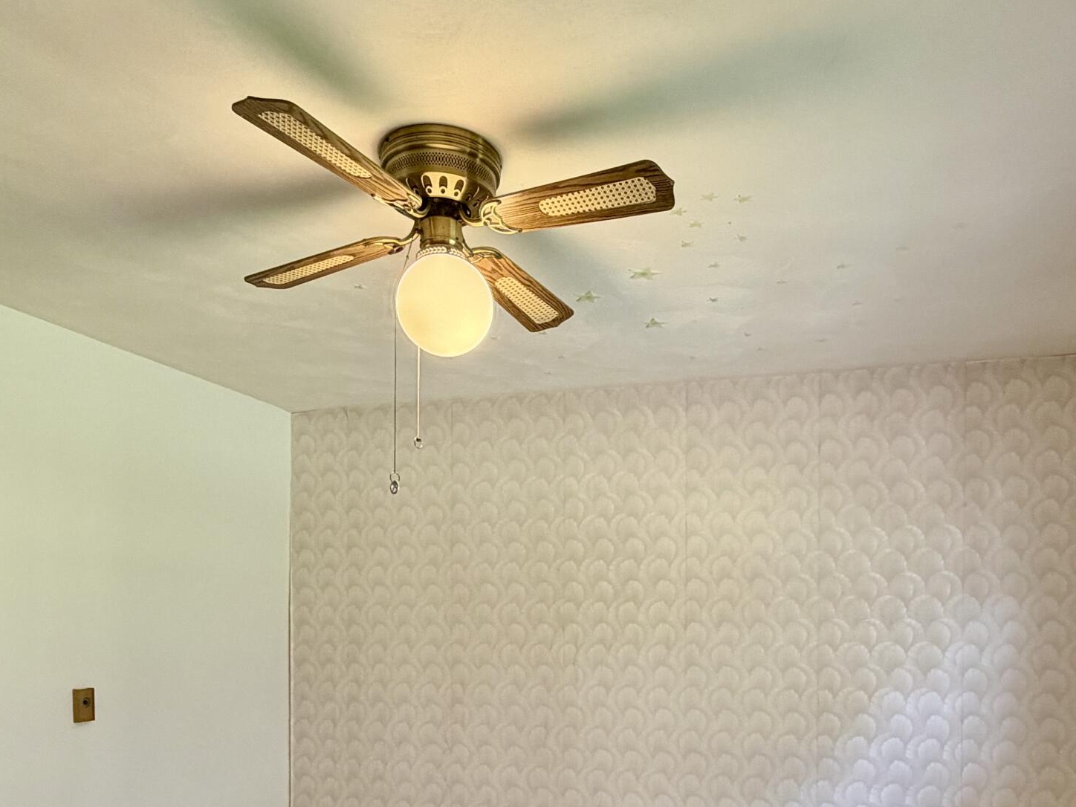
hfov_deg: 61.4
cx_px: 608
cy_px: 646
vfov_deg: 45.7
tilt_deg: -0.6
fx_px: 901
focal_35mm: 29
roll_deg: -0.2
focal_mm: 2.22
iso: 200
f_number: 2.2
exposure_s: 1/60
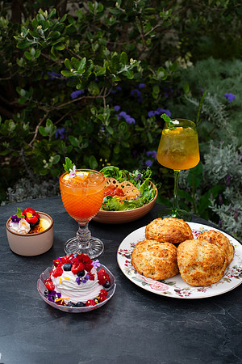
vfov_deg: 39.6
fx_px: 504
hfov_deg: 27.0
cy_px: 182
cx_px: 121
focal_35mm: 50
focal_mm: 50
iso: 200
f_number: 7.1
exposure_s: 1/200
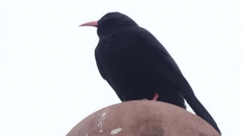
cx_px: 121
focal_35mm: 630
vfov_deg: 1.9
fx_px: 4042
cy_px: 61
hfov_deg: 3.4
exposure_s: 1/320
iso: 125
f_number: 5
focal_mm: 220
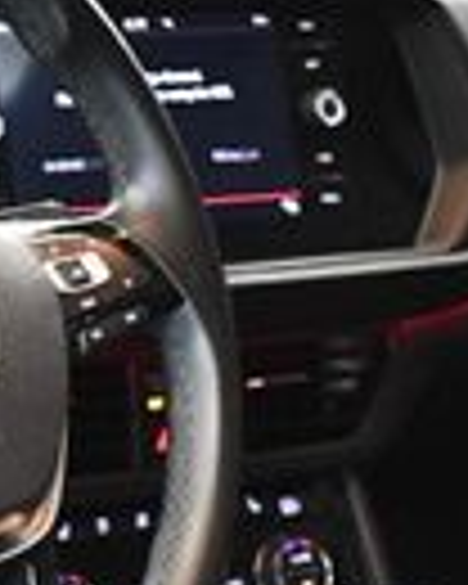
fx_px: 2874
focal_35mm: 166
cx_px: -234
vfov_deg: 11.6
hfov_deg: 9.1
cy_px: 450
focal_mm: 24
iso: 3600
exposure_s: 1/60
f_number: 4
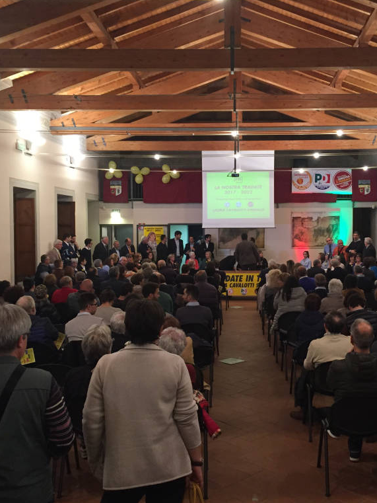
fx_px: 566
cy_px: 251
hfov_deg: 36.6
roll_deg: +0.1
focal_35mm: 39
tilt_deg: -2.2
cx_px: 236
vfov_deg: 47.9
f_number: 2.2
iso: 200
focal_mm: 4.15
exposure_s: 1/33
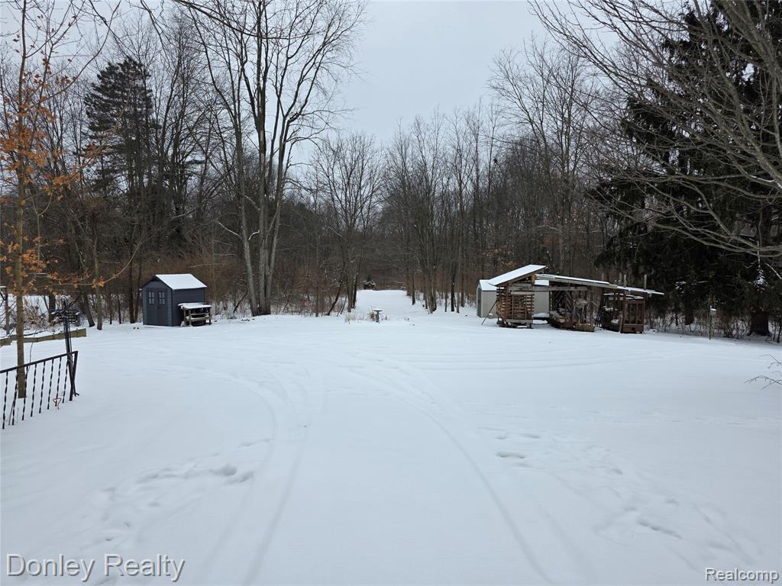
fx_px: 520
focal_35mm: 23
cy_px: 293
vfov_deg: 58.9
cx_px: 391
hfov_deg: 73.9
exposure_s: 1/2679
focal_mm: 6.3
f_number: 1.7
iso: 80
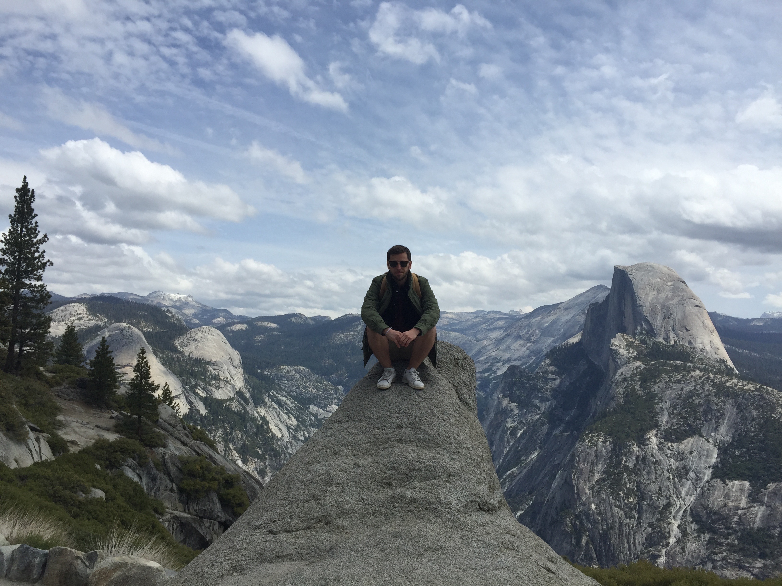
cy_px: 293
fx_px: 655
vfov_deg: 48.2
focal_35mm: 29
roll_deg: -1.2
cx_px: 391
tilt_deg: +4.2
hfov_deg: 61.7
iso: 32
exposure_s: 1/3597
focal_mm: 4.15
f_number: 2.2
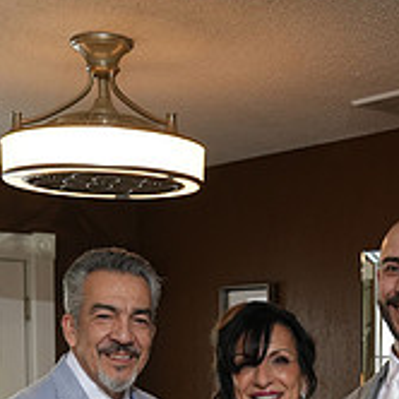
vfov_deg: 17.2
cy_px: 584
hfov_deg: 18.8
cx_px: 290
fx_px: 1200
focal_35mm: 92
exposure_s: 1/200
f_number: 4
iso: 1600
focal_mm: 31
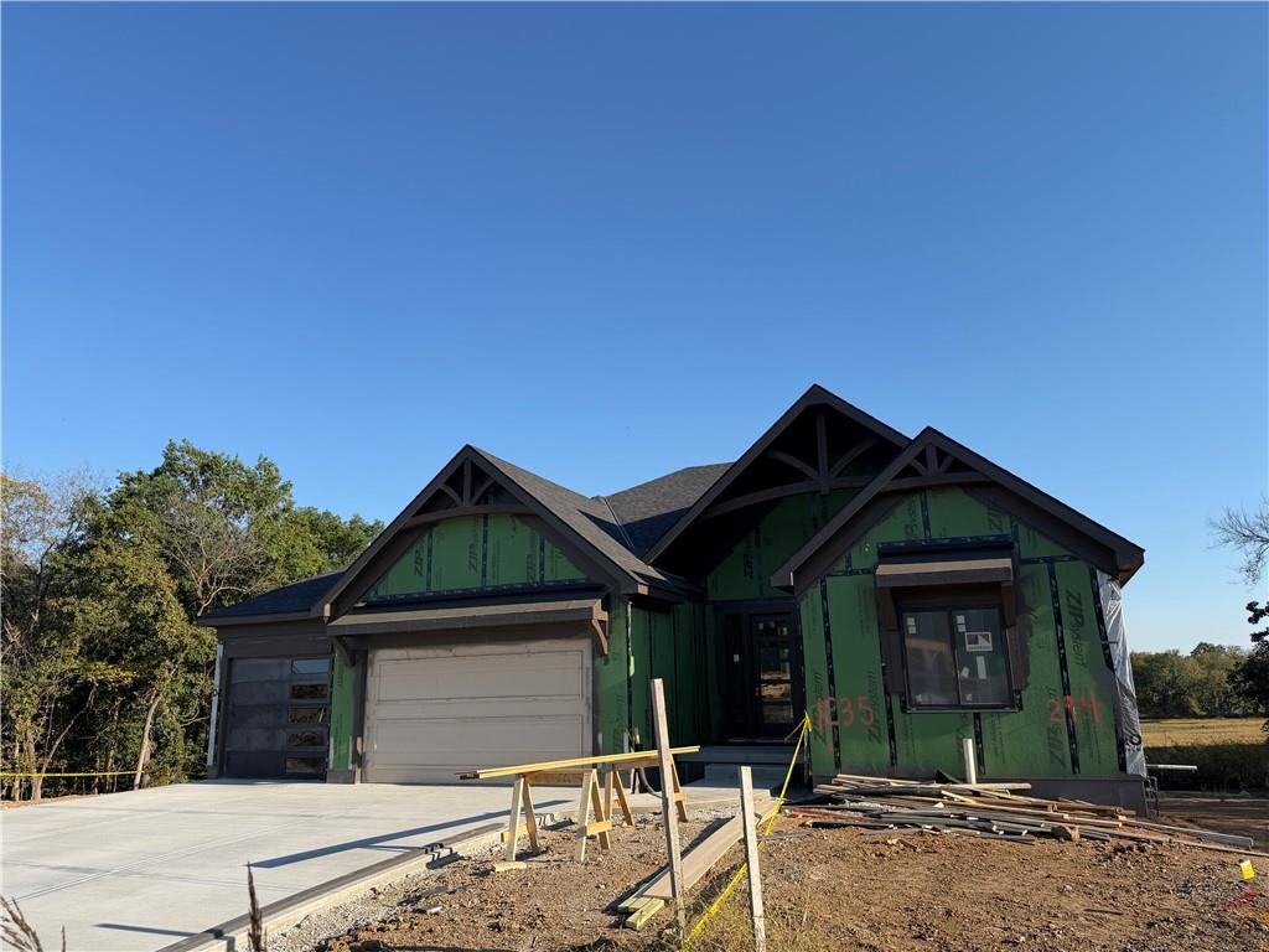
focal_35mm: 24
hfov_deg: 71.6
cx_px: 634
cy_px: 476
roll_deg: +1.7
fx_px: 880
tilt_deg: +14.1
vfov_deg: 56.8
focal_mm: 6.76
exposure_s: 1/3145
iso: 80
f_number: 1.78
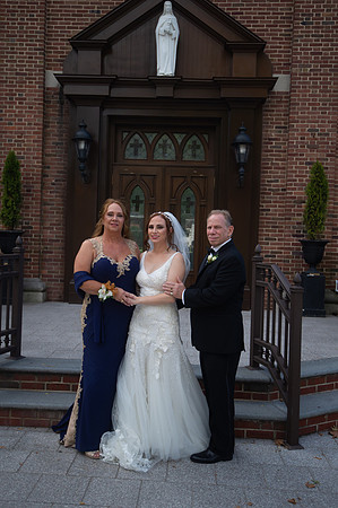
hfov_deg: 37.8
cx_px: 169
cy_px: 254
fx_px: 494
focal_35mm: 35
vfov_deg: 54.5
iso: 400
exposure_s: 1/1250
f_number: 4
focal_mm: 35
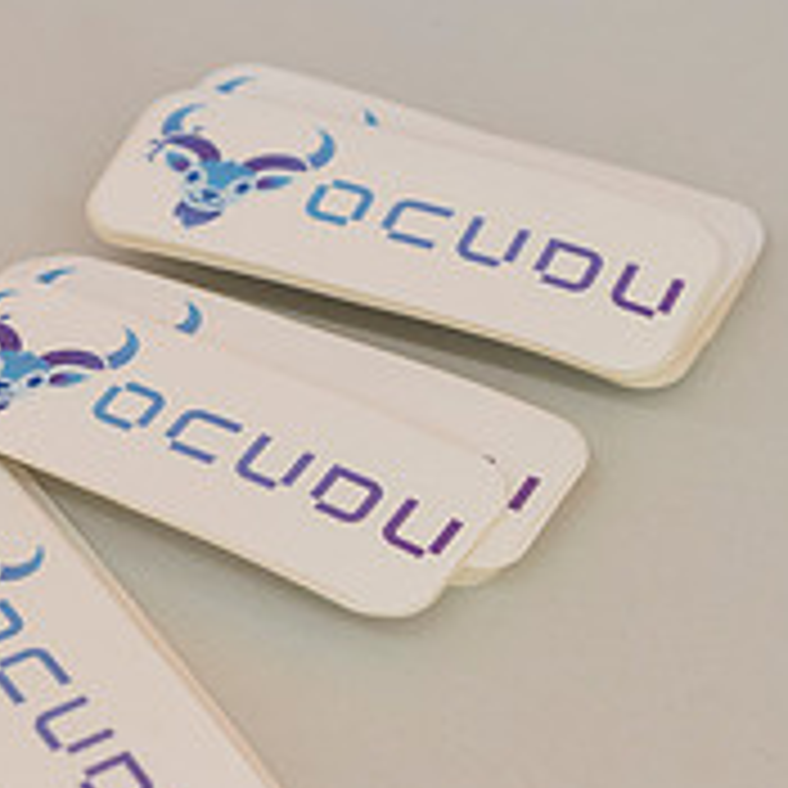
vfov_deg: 8.9
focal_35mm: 197
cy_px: 322
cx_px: -270
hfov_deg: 8.7
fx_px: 5074
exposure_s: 1/250
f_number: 5
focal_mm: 70
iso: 800
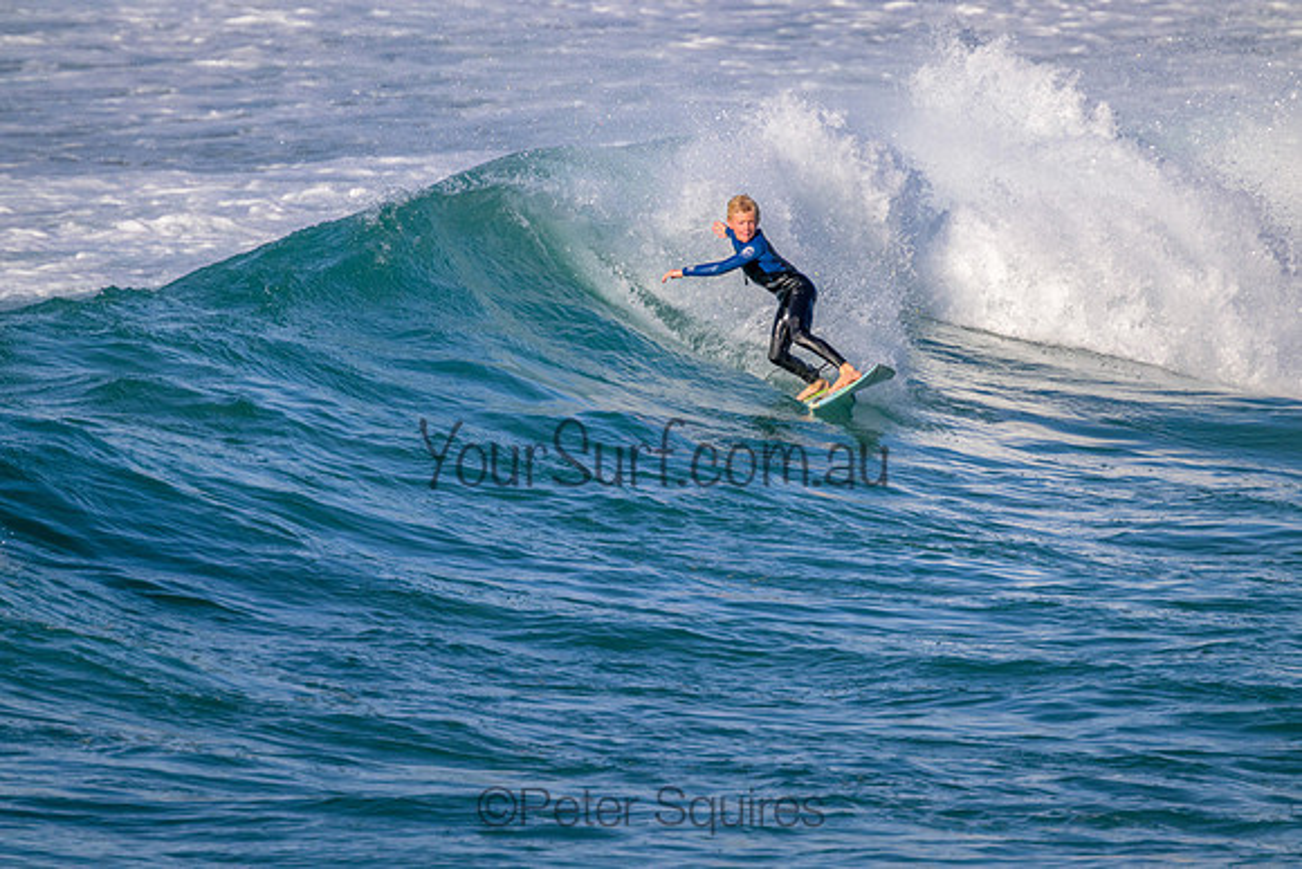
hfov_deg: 2.6
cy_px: 434
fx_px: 28939
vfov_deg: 1.7
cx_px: 651
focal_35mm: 800
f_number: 11
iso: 1250
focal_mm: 800
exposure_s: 1/2000
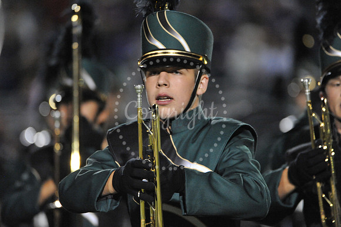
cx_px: 170
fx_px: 5680
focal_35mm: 600
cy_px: 114
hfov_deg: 3.4
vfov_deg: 2.3
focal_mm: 600
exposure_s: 1/160
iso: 6400
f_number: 6.3
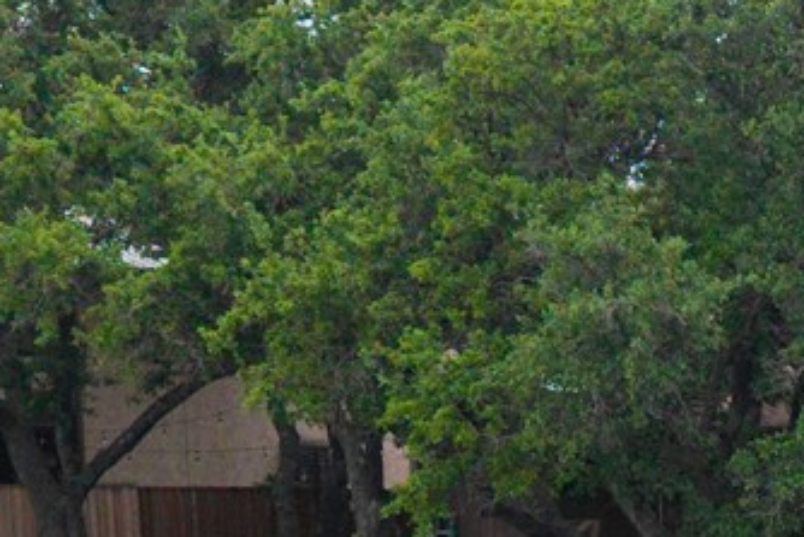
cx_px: 1420
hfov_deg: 12.3
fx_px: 3418
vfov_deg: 8.5
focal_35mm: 153
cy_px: 1062
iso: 330
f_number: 1.8
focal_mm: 8.67
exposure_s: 1/4000
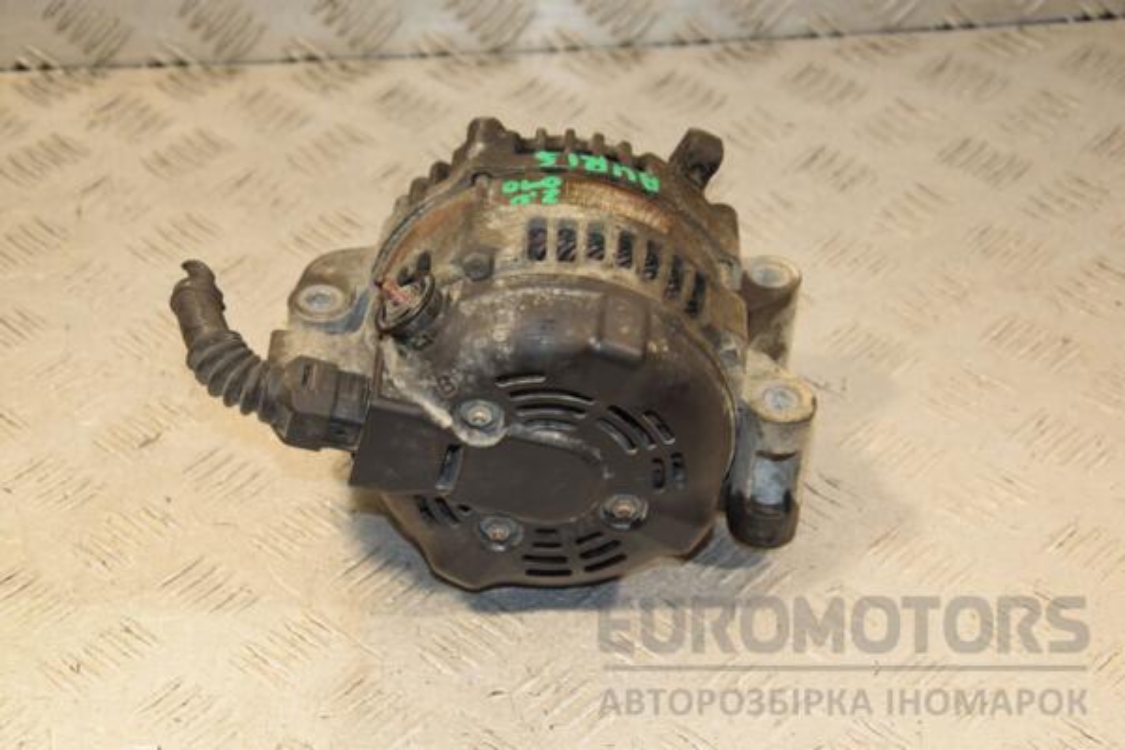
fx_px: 2344
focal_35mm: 75
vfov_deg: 18.2
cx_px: 562
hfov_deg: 27.0
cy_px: 375
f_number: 6.3
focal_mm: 50
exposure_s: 1/200
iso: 800
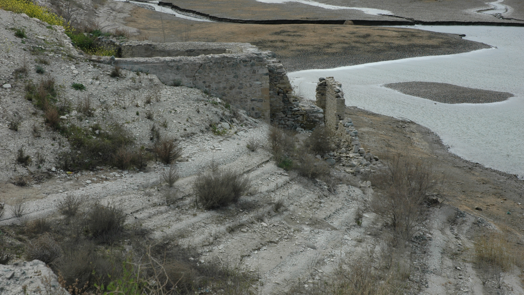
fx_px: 1112
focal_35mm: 80
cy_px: 130
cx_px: 259
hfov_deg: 26.5
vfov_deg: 15.1
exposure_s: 1/320
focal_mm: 50
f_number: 9
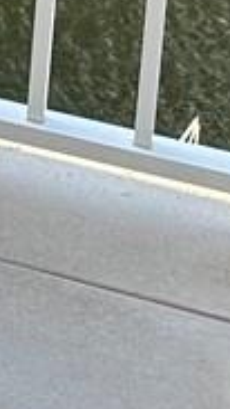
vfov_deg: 8.3
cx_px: -916
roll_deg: +0.0
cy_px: -695
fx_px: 2482
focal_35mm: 229
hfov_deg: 4.5
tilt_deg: -12.6
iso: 80
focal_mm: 6.86
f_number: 1.78
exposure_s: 1/527
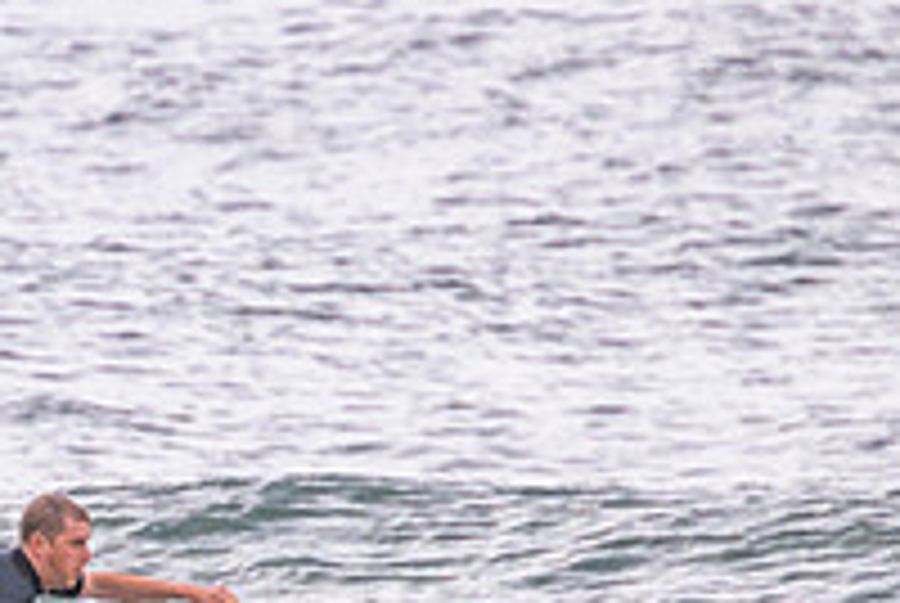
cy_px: 767
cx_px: 104
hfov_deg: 0.9
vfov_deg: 0.6
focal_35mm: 2318
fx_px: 58035
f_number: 11
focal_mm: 800
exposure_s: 1/2000
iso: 2500
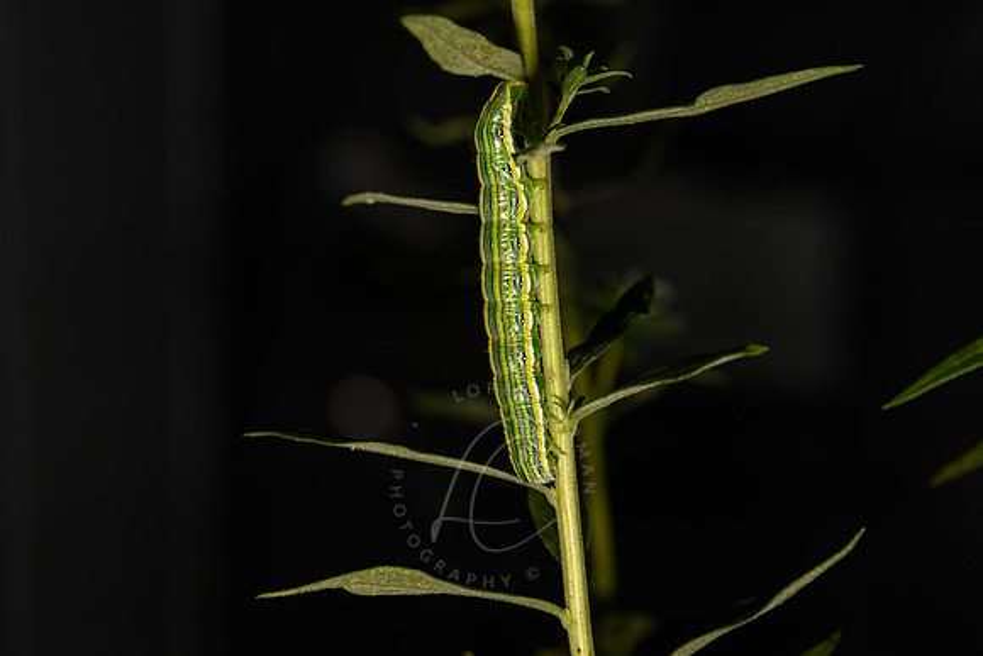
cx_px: 492
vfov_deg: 13.0
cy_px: 328
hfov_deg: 19.5
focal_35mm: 105
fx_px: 2868
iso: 64
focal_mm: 105
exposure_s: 1/250
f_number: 14
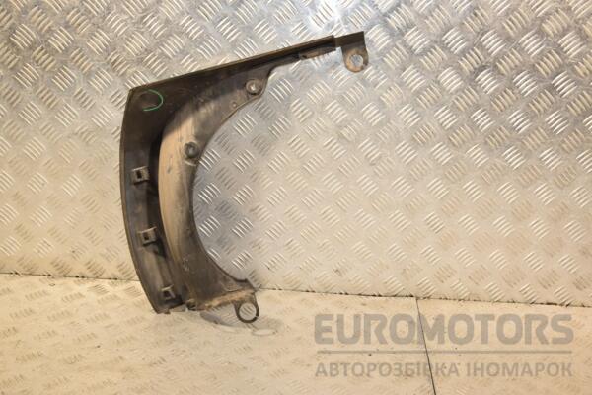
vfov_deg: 29.9
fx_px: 740
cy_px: 198
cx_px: 296
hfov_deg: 43.6
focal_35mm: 45
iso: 800
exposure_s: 1/200
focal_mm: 30
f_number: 6.3
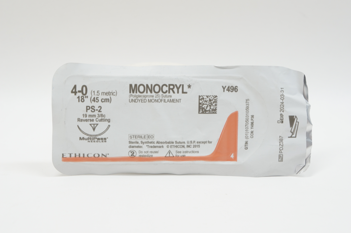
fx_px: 643
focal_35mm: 66
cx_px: 176
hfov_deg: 30.5
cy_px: 116
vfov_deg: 20.6
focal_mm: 44
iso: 400
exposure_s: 1/50
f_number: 6.3
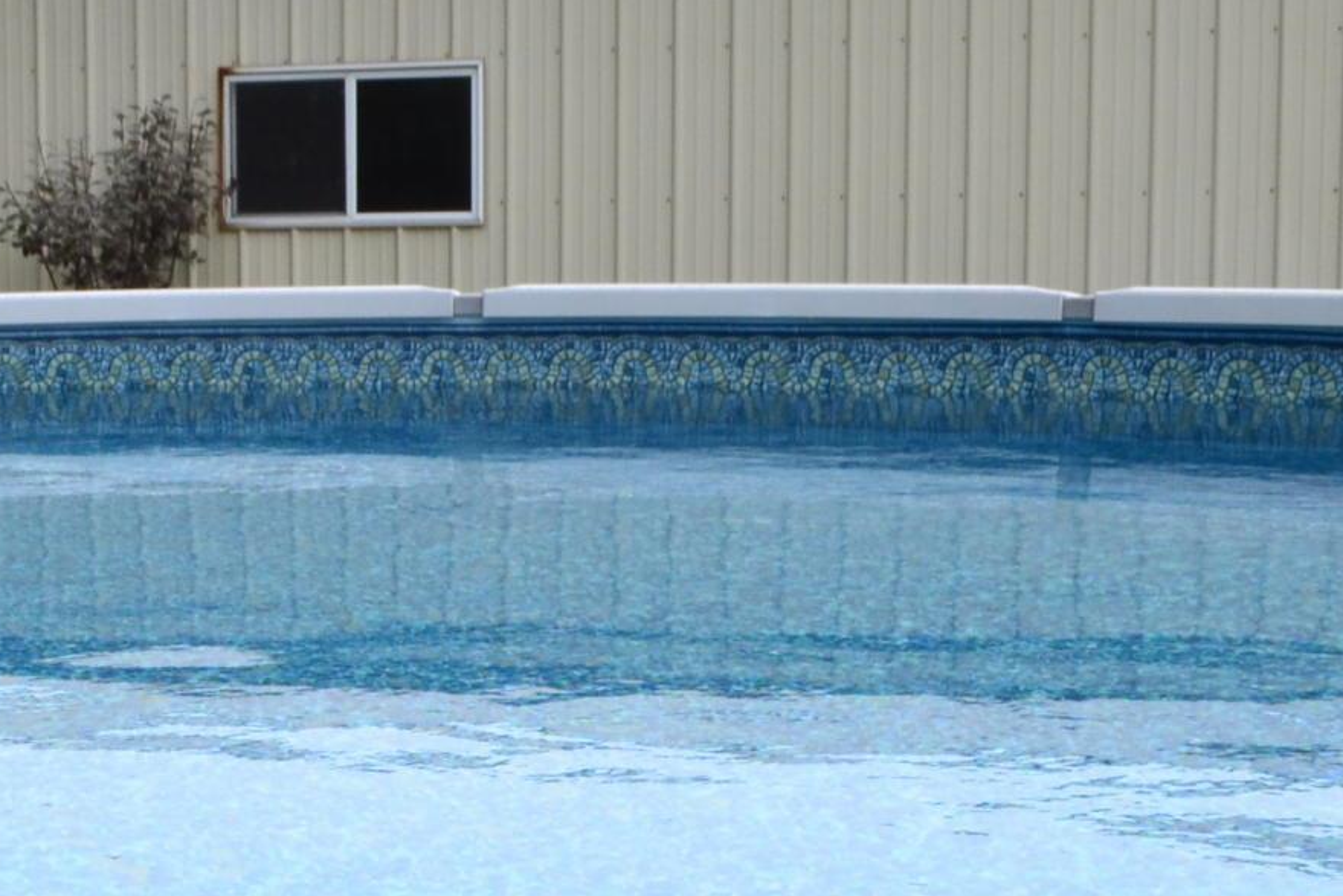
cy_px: 690
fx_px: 3432
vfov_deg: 14.8
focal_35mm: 92
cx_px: -543
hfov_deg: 19.8
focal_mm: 18
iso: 400
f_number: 10
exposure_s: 1/320
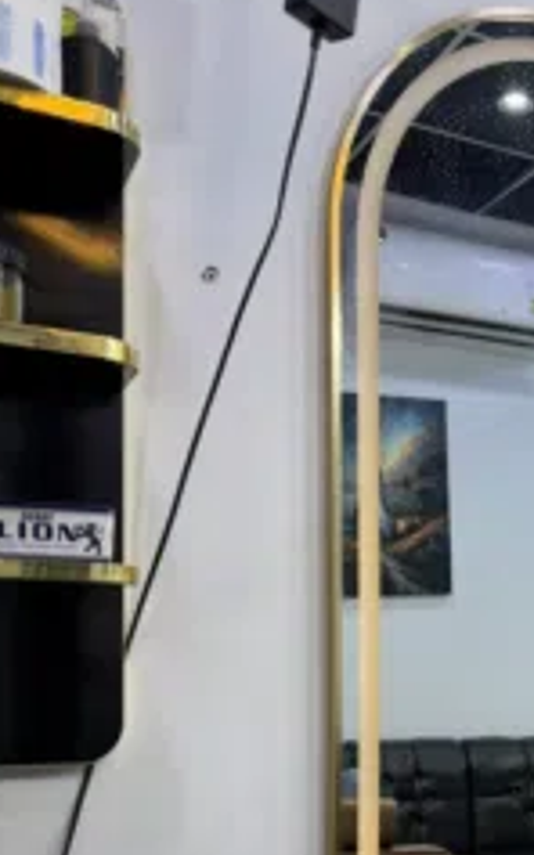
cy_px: 696
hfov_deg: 28.1
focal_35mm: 43
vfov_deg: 43.8
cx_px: 530
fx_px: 1002
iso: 64
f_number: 1.78
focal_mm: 6.76
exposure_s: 1/100
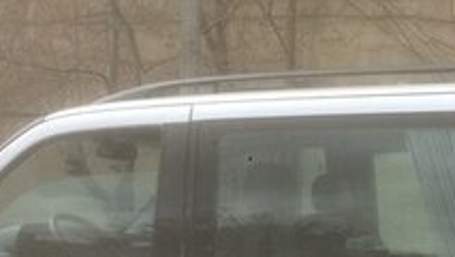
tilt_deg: -7.8
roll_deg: -0.5
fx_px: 1183
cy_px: 391
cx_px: 367
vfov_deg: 11.8
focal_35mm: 98
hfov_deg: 21.5
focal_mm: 4.15
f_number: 2.2
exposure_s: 1/1414
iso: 32
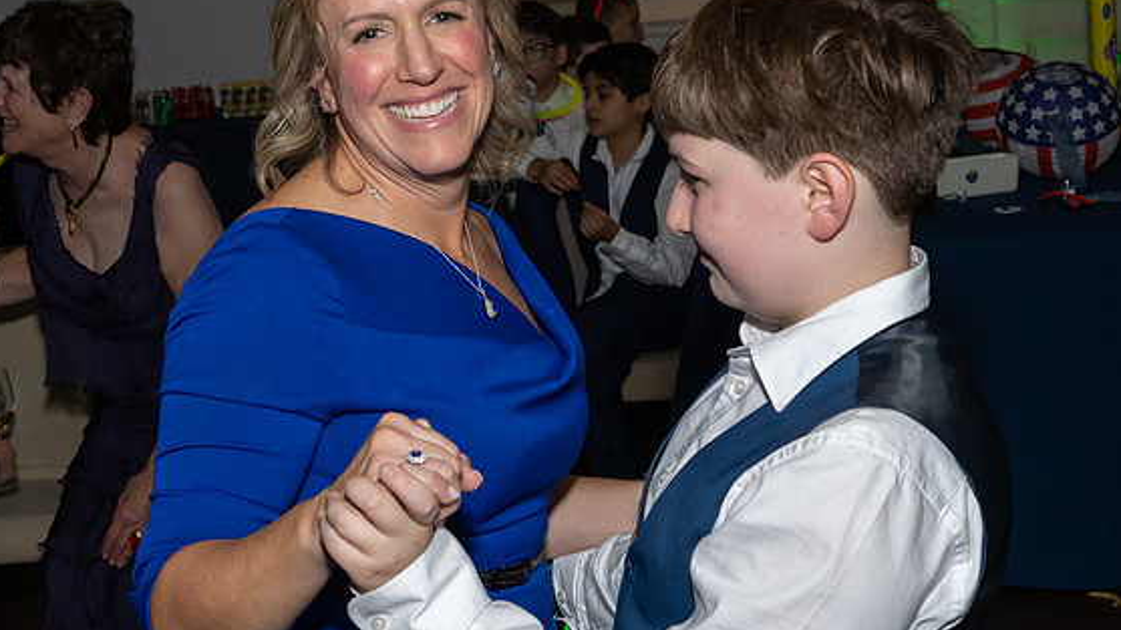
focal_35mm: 72
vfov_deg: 16.7
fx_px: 2140
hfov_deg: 29.3
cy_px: 183
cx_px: 500
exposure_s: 1/250
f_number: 7.1
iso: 1000
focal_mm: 34
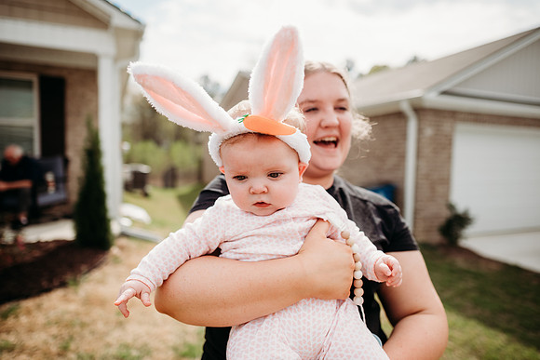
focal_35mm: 24
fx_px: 360
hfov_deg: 73.7
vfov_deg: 53.2
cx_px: 270
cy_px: 180
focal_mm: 24
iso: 100
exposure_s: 1/2500
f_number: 2.2
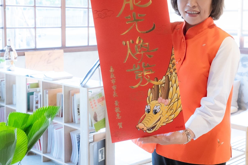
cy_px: 48
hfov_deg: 37.4
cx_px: 147
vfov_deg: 25.3
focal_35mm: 53
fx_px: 365
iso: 5000
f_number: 6.3
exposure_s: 1/250
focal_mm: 35
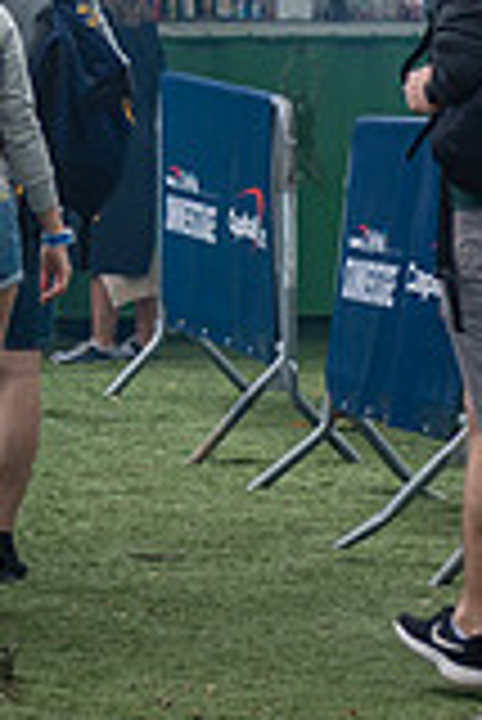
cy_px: -106
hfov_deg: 4.7
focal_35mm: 290
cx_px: -284
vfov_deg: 7.1
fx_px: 5811
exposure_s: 1/125
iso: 250
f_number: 3.5
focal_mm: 80
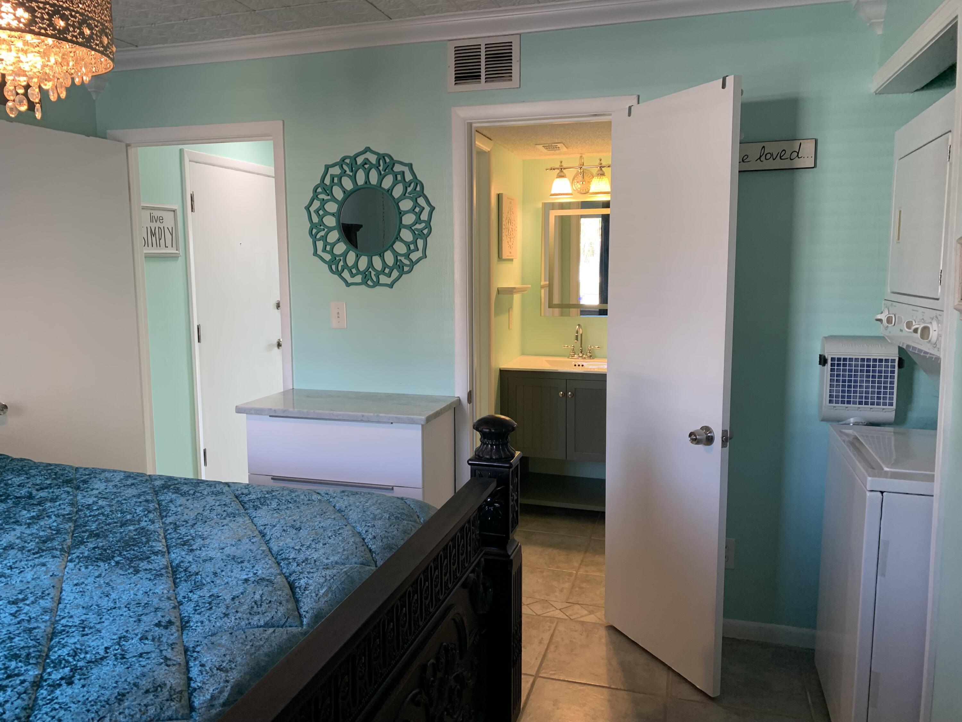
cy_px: 361
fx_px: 723
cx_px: 481
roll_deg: +0.6
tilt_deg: -7.0
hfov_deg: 67.3
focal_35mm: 26
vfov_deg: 53.1
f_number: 1.8
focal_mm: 4.25
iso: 80
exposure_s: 1/60
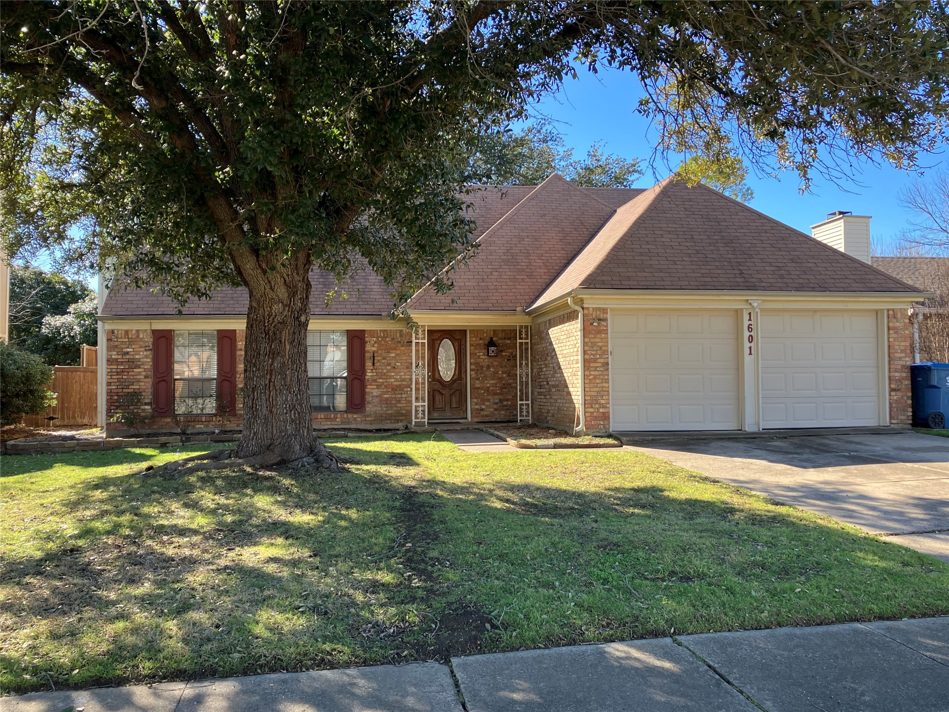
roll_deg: -1.0
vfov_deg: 49.7
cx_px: 474
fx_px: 768
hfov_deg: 63.4
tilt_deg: +2.2
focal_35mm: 28
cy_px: 356
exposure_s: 1/354
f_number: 1.8
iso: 32
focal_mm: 3.99
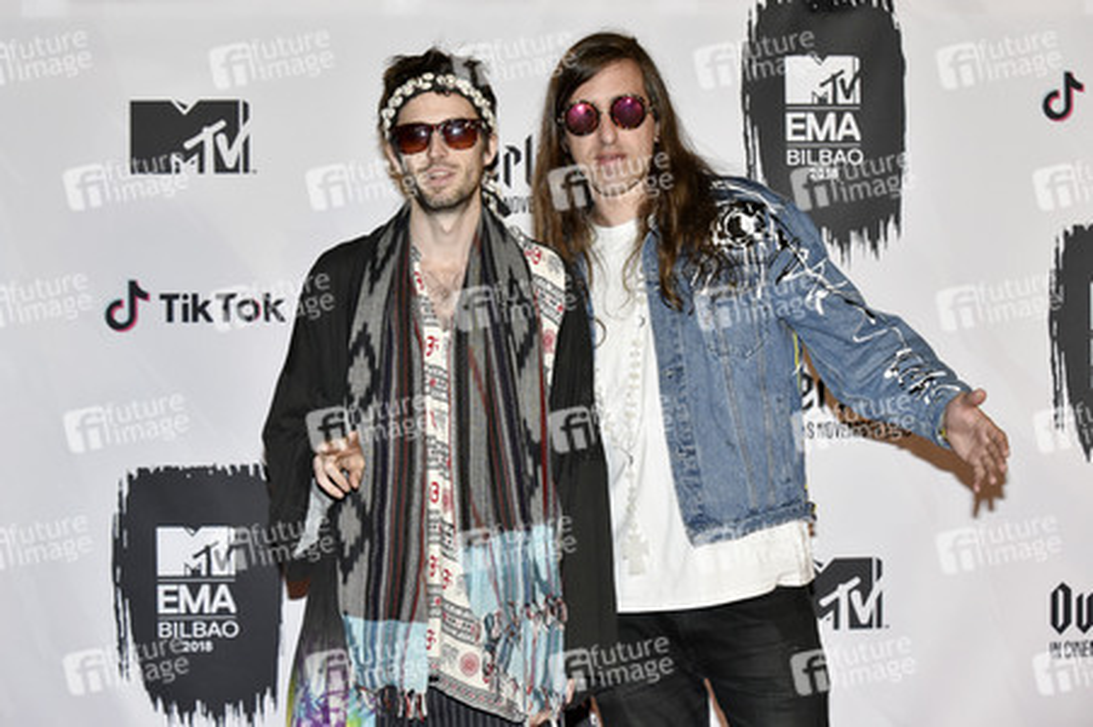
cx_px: 546
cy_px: 364
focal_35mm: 92
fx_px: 2791
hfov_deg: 22.2
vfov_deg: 14.8
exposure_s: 1/250
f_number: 5
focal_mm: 92
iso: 2000
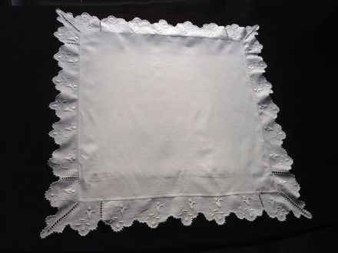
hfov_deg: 52.6
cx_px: 169
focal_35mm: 35
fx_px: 342
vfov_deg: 40.7
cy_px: 126
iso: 400
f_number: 2.8
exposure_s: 1/640
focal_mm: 5.8
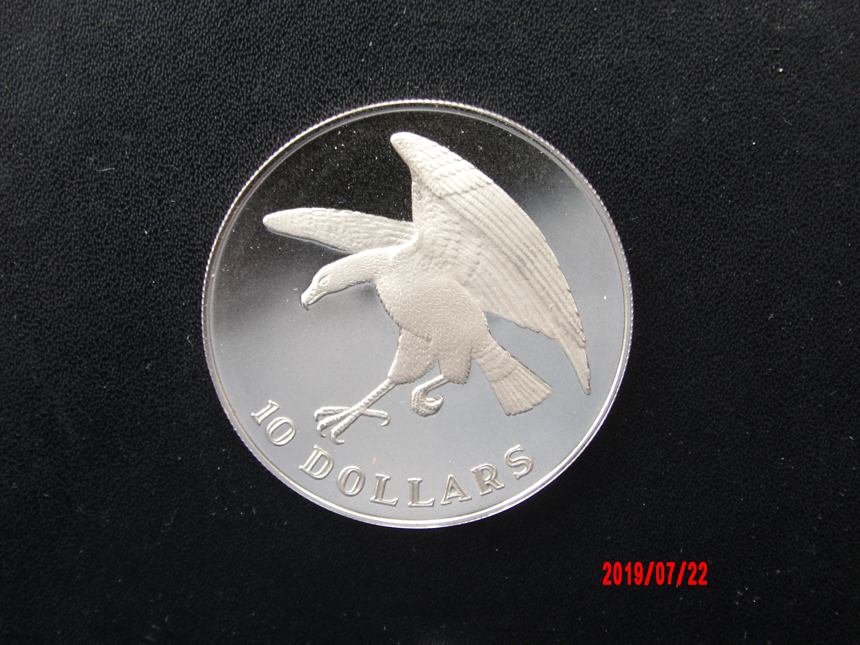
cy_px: 322
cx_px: 430
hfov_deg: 31.7
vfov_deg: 24.0
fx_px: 1515
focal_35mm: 61
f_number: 4.3
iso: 200
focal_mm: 10.9
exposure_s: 1/22
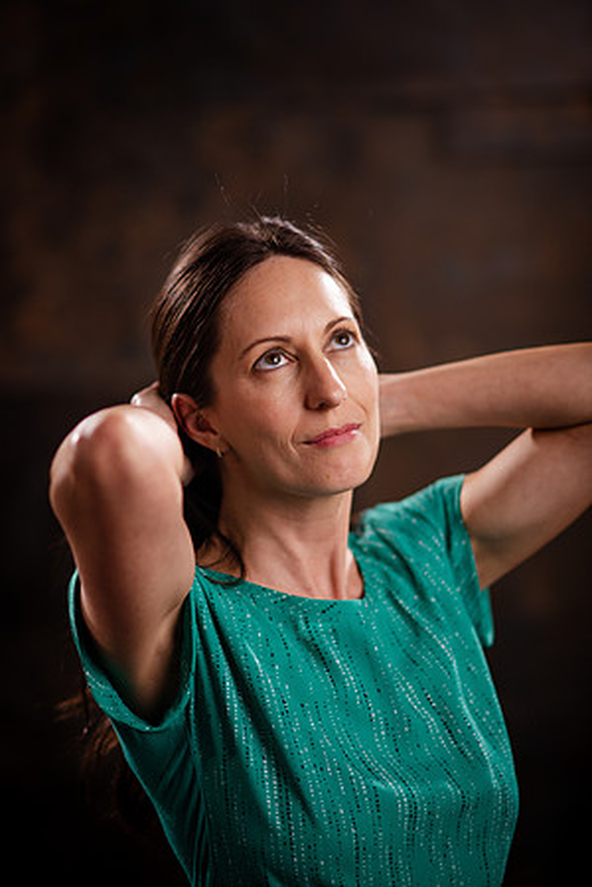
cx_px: 296
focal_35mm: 105
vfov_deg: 19.5
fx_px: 2590
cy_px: 444
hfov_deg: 13.0
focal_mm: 105
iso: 200
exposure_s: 1/160
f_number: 2
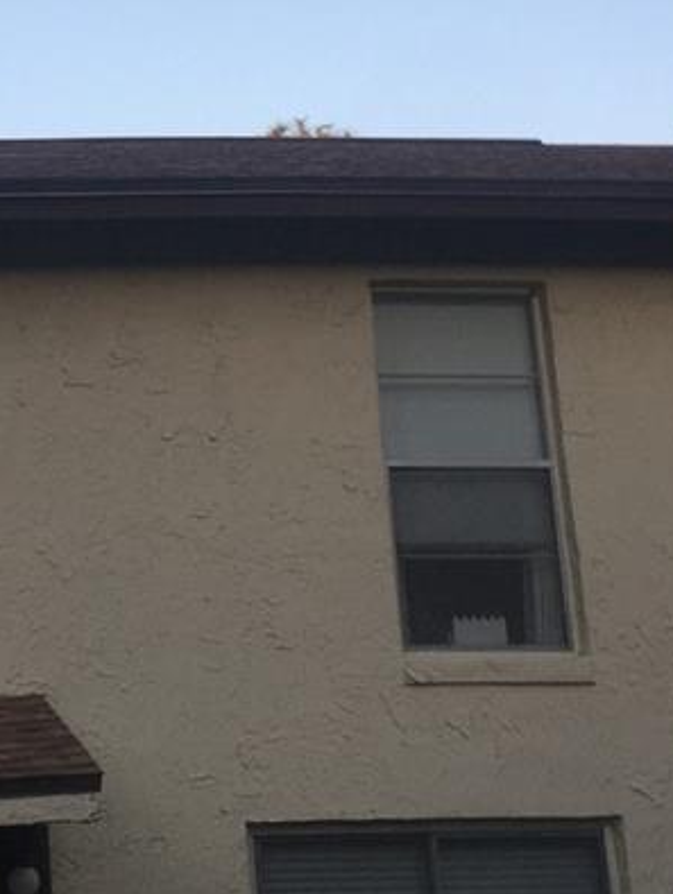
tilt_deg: +16.8
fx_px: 2277
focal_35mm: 88
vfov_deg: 21.9
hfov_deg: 16.3
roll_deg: +1.9
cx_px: -52
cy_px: 158
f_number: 2.2
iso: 32
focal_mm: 4.15
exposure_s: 1/373
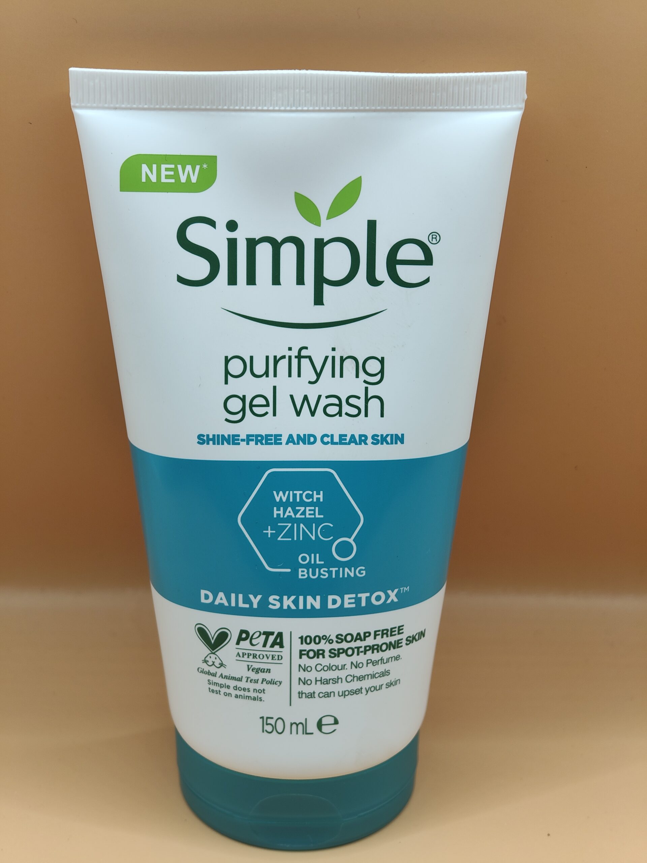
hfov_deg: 21.0
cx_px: 324
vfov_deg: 27.8
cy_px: 432
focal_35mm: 70
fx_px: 1744
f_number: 2.55
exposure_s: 1/100
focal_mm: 13.3
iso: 135
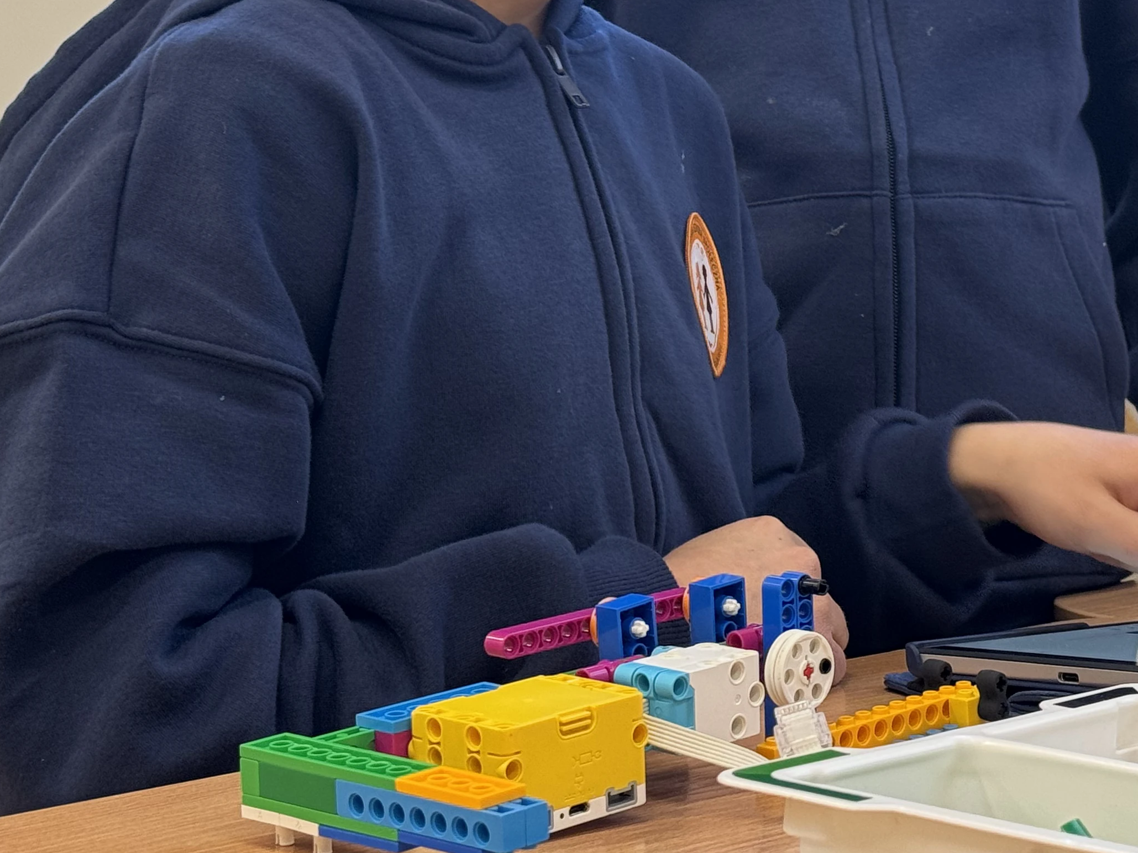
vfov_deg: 15.6
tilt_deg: +1.1
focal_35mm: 94
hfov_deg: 20.8
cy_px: 133
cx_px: 713
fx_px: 3090
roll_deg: -0.2
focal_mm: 6.76
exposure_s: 1/50
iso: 64
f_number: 1.78
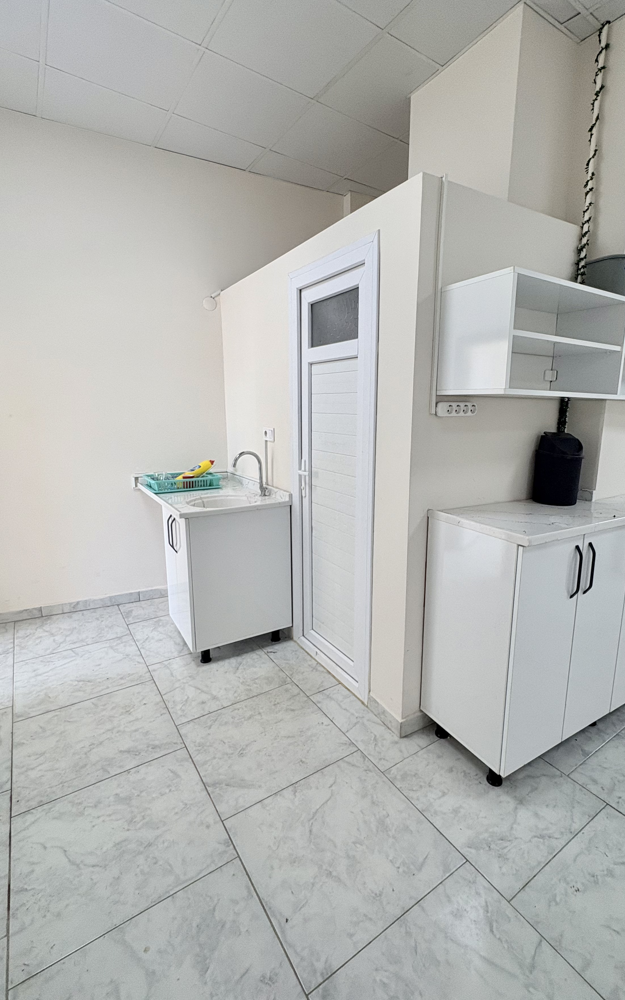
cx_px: 361
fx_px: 463
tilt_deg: -9.2
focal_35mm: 17
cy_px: 495
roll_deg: -0.5
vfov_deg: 94.4
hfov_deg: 67.6
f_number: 2.2
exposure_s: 1/100
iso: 100
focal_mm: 2.22
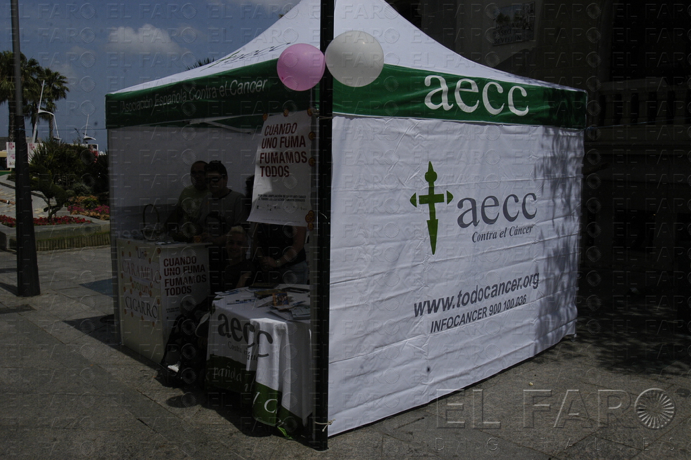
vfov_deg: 41.6
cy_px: 230
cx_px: 346
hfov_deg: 59.5
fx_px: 604
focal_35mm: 32
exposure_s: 1/1500
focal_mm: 21
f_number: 11
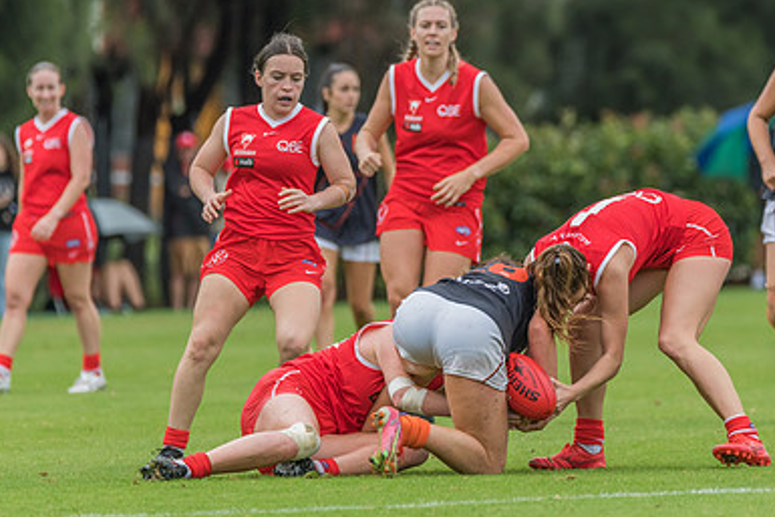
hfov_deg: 3.1
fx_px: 14105
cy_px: 221
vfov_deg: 2.1
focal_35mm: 655
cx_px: 519
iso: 720
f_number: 6
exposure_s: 1/1250
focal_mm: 420
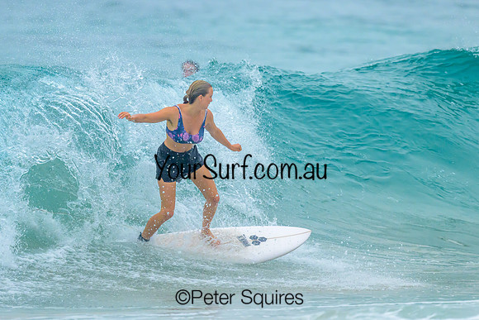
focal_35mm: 1100
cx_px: 211
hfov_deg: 1.9
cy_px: 116
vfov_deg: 1.3
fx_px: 14644
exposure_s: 1/2000
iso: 1600
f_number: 6.3
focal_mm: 800
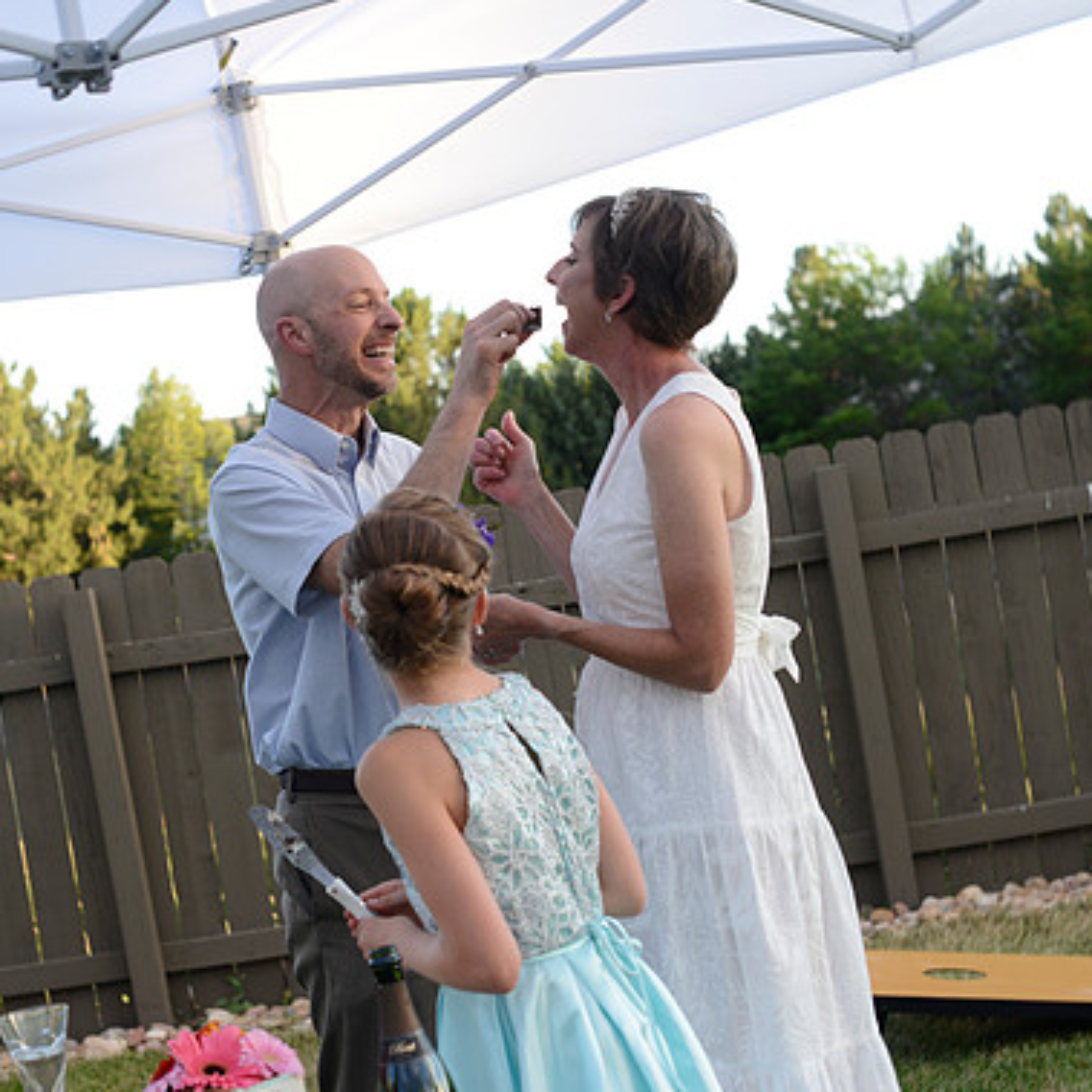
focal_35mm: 65
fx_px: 2320
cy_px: 549
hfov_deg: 26.5
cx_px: 490
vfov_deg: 26.5
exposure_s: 1/250
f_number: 4.5
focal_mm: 50
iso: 400
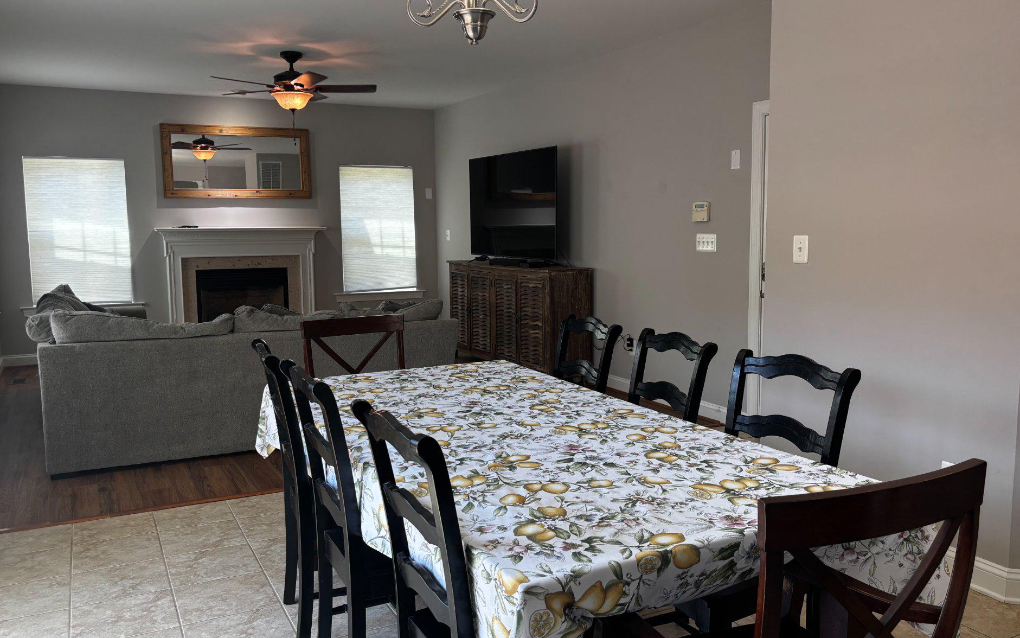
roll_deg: +0.3
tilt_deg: -4.8
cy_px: 318
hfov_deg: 62.9
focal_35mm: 30
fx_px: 834
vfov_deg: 41.8
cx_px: 511
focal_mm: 5.96
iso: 64
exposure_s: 1/120
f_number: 1.6
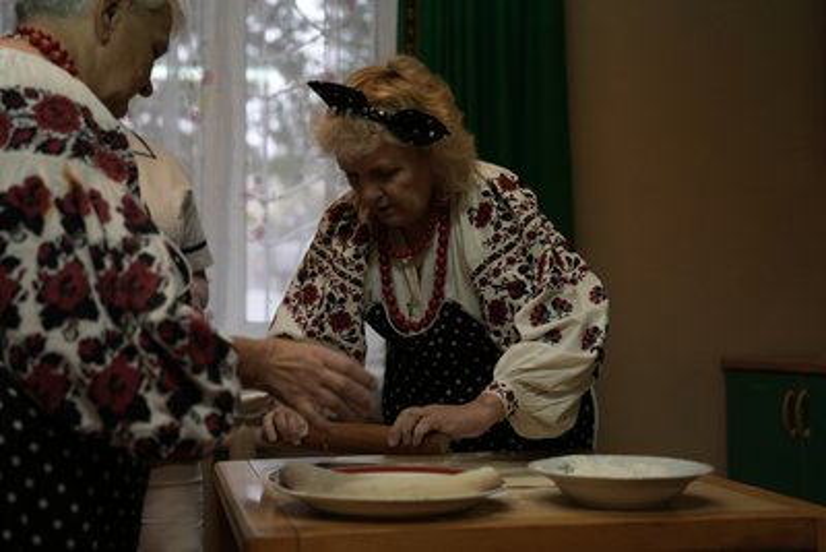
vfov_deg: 26.5
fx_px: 1171
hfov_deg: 38.9
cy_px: 276
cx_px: 413
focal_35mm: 51
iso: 2000
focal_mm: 51
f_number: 2.8
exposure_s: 1/500
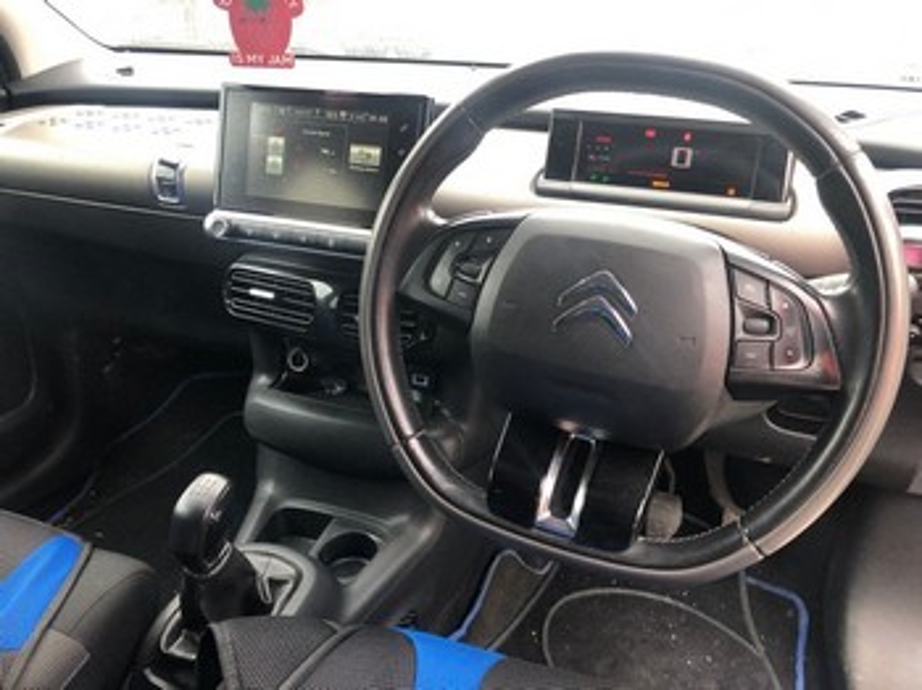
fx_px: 745
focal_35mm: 28
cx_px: 461
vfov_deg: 49.7
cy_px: 345
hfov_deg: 63.5
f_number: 1.8
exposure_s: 1/21
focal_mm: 4
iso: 40
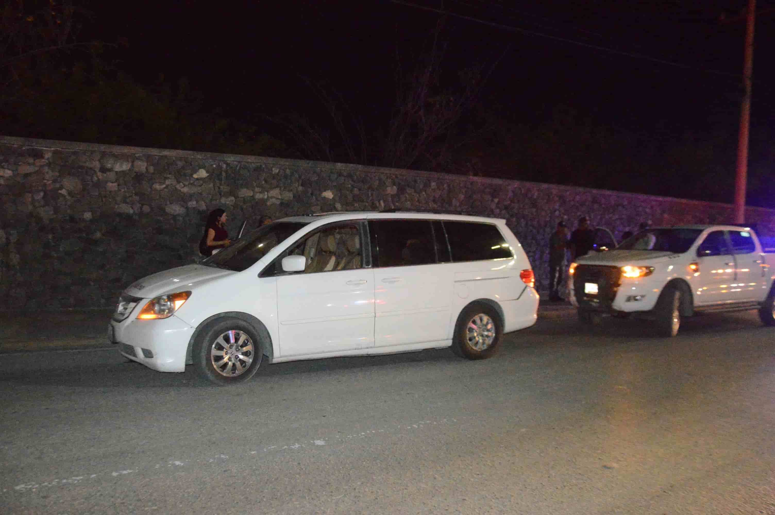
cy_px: 258
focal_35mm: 52
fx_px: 1129
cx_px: 388
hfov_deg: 37.9
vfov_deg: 25.7
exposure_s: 1/100
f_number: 4.5
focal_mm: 35
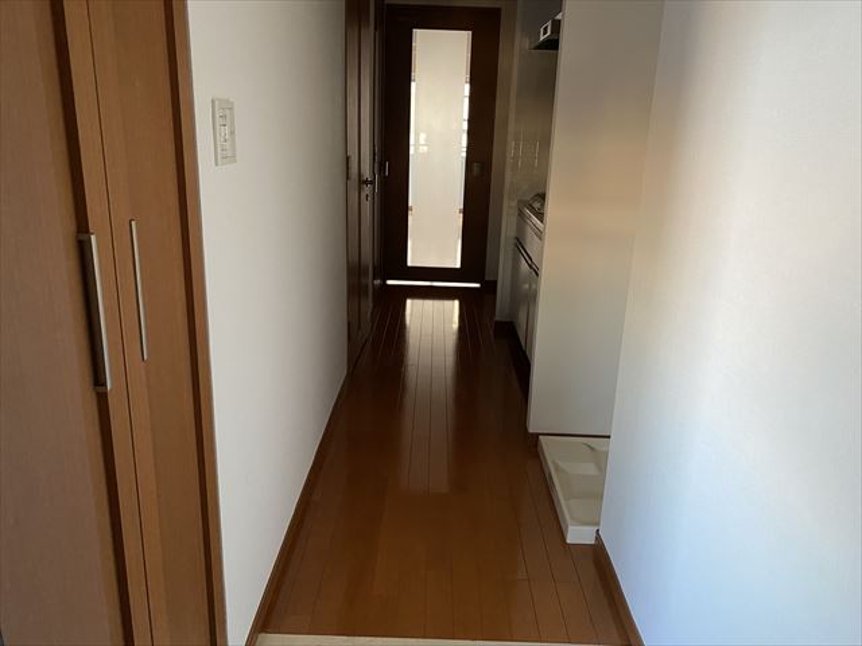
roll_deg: -2.1
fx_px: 647
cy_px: 323
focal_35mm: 26
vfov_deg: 53.1
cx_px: 431
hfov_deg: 67.3
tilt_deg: -17.6
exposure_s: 1/50
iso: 250
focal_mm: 4.25
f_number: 1.8
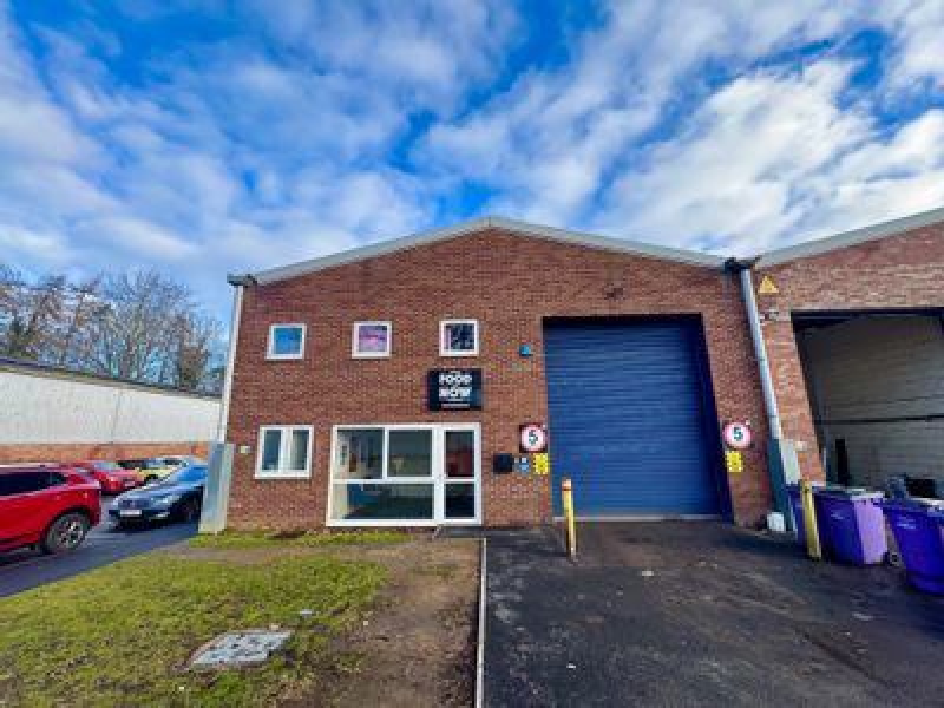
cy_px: 354
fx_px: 382
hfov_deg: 102.1
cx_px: 472
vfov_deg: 85.7
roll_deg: +1.0
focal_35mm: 14
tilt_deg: +13.0
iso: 40
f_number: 2.2
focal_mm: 2.22
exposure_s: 1/407
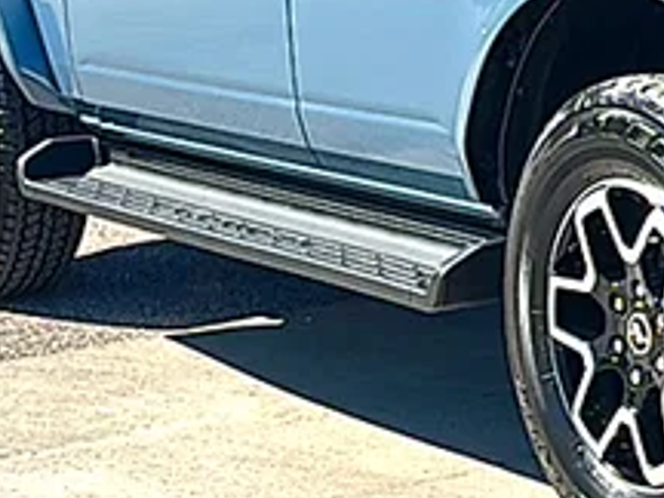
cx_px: 796
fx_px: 2359
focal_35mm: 123
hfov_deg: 15.4
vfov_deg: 11.9
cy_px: -38
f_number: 1.78
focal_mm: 6.86
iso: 80
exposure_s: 1/3268
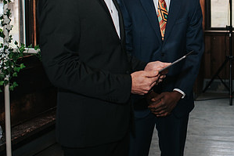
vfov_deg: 19.8
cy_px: 31
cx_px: 182
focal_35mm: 68
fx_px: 442
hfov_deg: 29.1
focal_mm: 35
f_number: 3.2
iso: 1000
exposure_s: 1/200
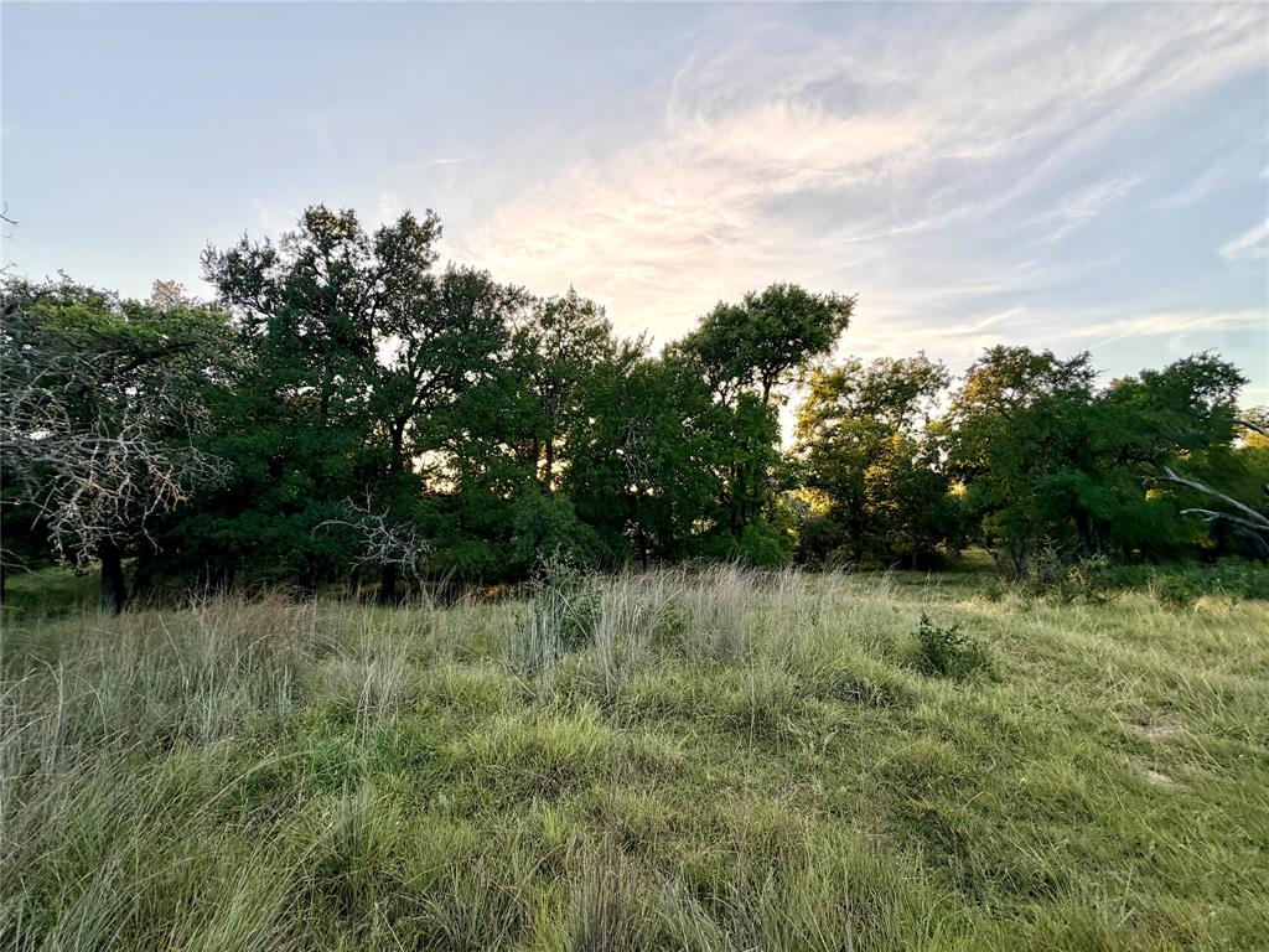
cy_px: 476
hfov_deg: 102.1
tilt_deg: +4.0
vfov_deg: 85.7
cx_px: 634
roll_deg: -0.4
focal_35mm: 14
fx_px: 513
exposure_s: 1/316
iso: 50
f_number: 2.2
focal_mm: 2.22
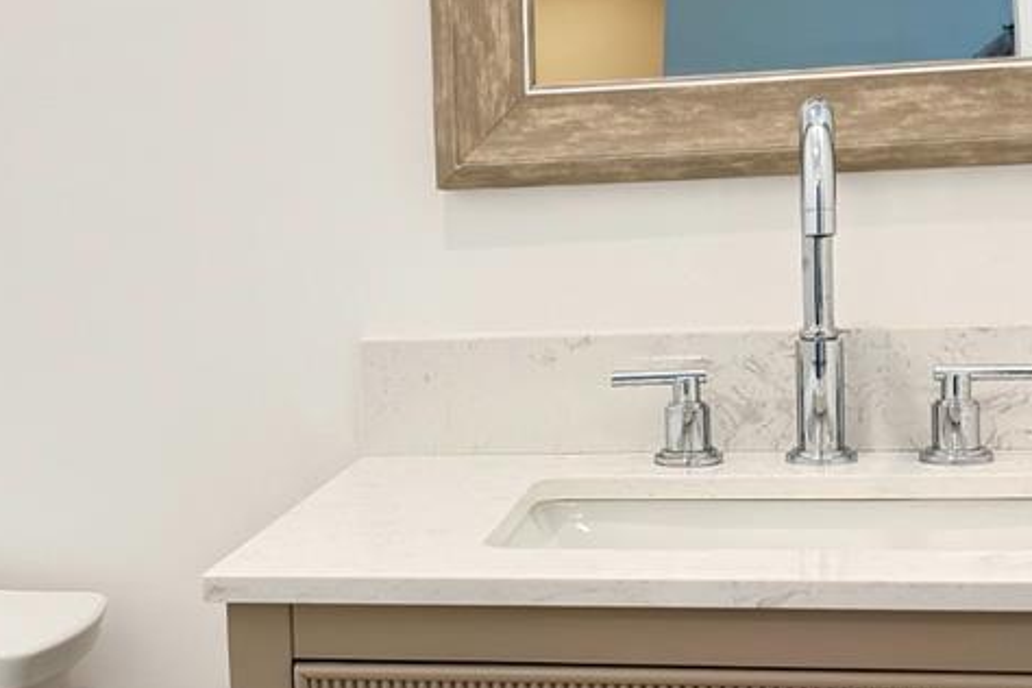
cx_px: 271
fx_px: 2264
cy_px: 402
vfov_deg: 17.3
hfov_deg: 25.4
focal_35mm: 79
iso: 125
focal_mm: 6.76
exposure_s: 1/60
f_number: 1.78
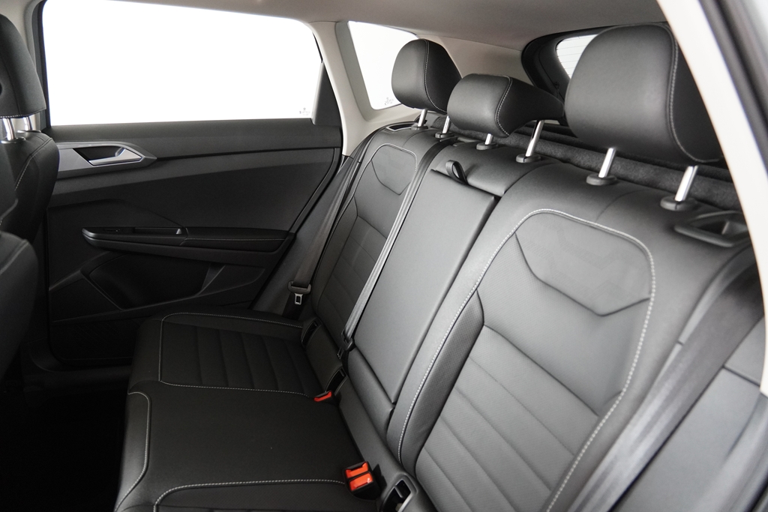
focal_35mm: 26
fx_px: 544
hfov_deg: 70.4
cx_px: 384
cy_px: 256
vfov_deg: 50.4
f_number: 2.8
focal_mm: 17
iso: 2000
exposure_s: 1/160
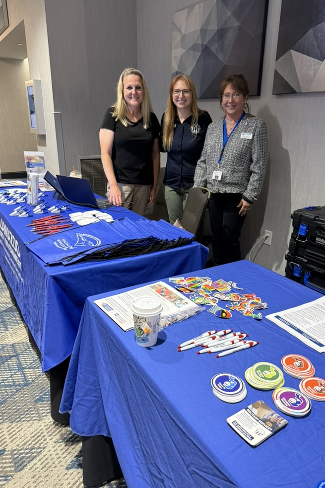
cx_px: 173
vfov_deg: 69.4
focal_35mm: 26
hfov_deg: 49.5
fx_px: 352
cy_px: 247
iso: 320
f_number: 1.78
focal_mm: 6.76
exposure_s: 1/60
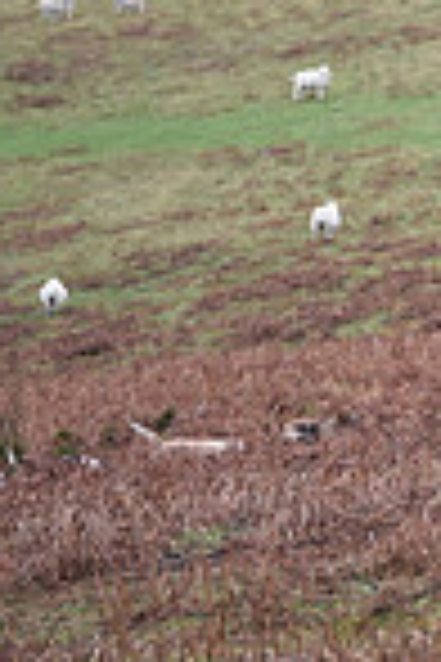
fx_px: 14497
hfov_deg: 1.7
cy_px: 95
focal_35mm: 789
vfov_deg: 2.6
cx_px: 1179
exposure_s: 1/800
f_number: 4.5
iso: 1250
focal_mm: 200
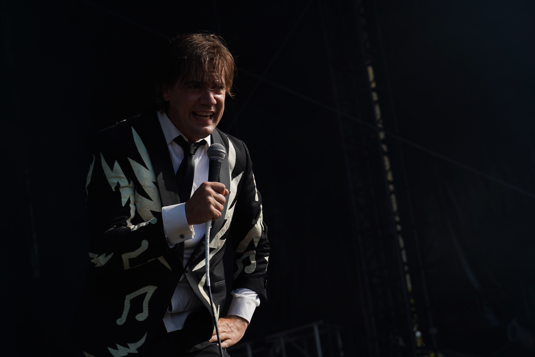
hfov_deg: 19.1
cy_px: 179
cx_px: 270
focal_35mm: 107
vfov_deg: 12.8
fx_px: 1590
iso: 100
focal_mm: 105
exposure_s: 1/400
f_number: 7.1
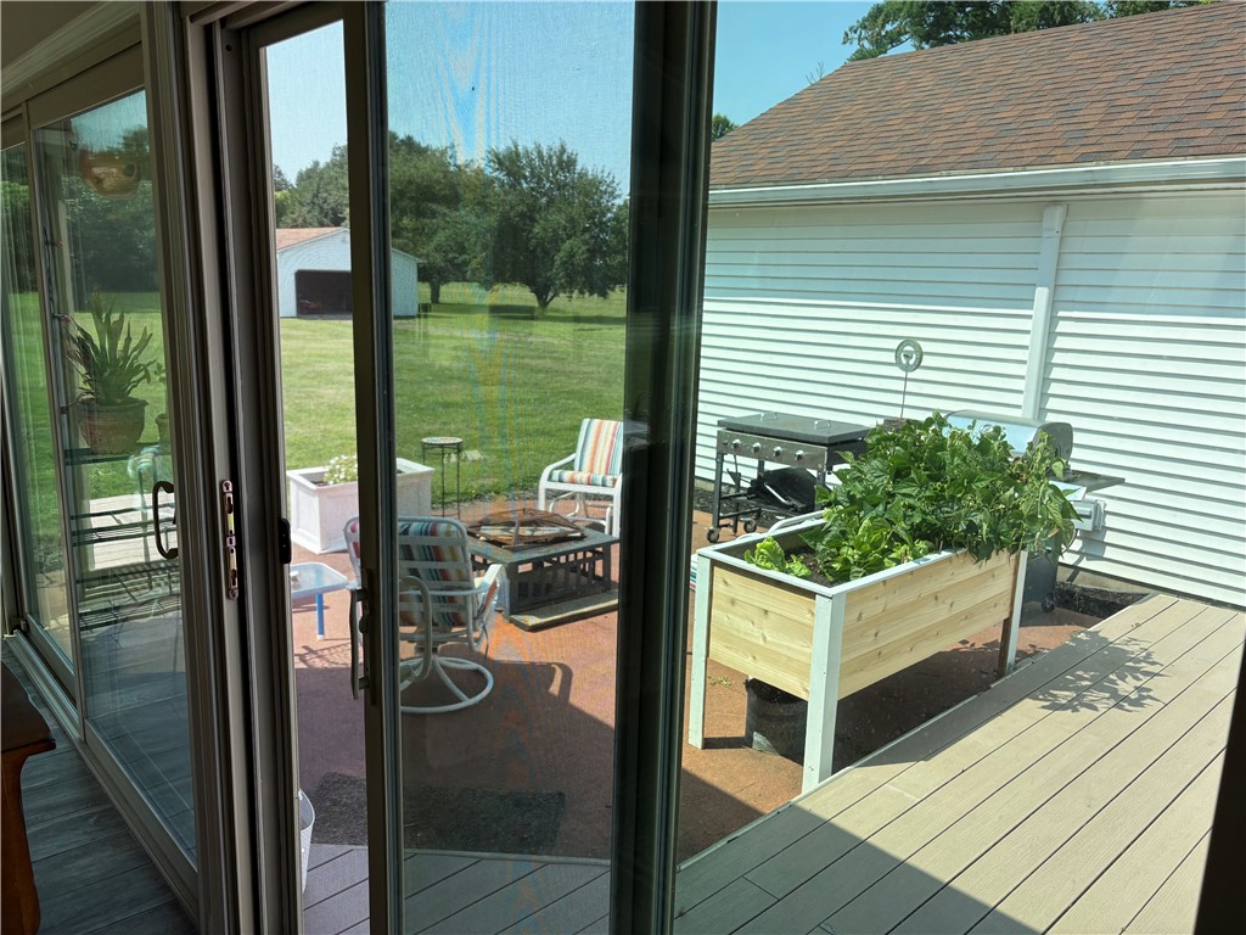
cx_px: 623
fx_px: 936
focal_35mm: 26
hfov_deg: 67.3
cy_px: 468
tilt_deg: -11.6
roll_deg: -0.7
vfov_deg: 53.1
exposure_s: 1/920
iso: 50
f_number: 1.6
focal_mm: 5.96
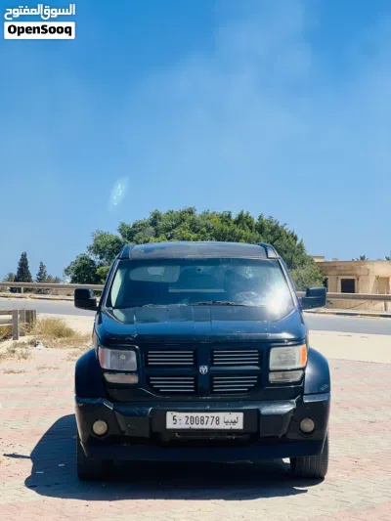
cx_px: 196
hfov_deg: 19.1
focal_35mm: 77
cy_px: 260
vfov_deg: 25.3
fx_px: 1159
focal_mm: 9
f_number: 2.8
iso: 32
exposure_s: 1/803
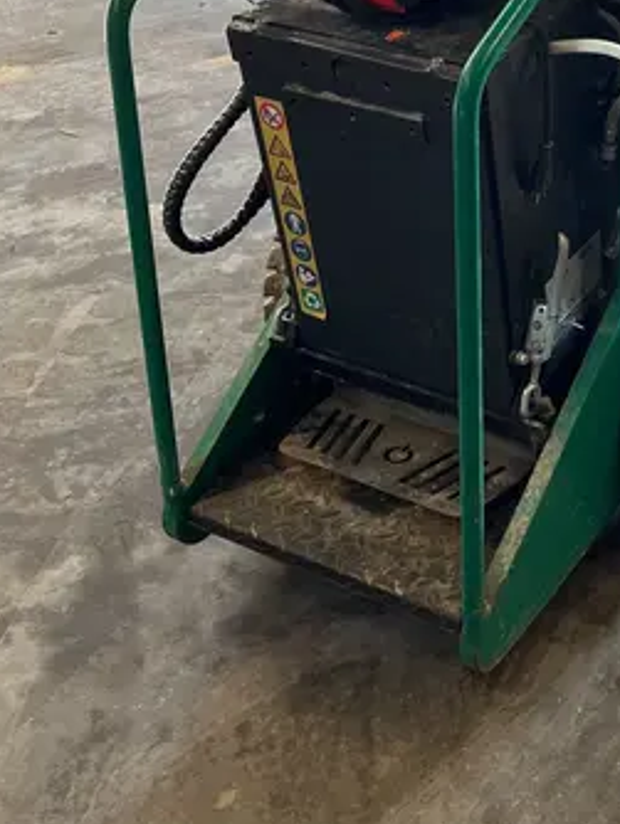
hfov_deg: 24.4
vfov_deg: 33.1
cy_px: 206
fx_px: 1359
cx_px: 635
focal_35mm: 57
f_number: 1.6
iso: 125
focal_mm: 5.1
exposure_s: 1/60
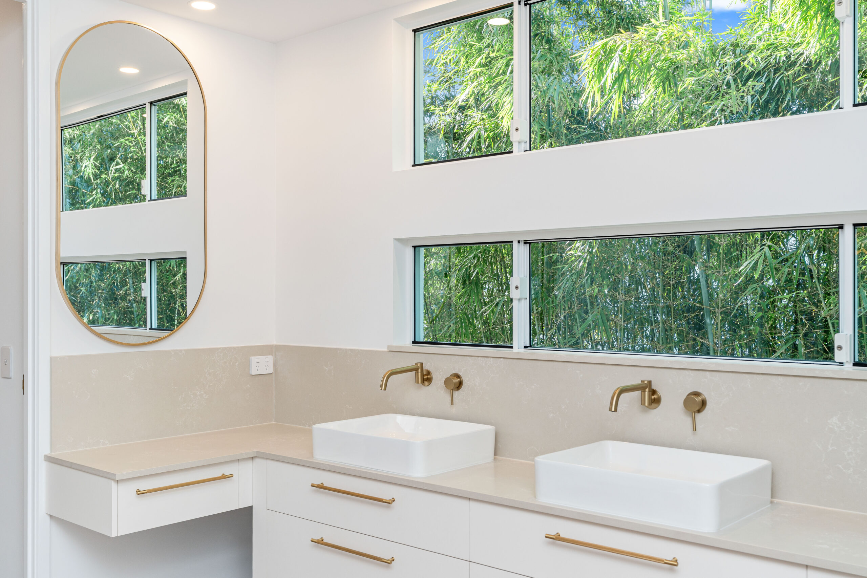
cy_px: 289
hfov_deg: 54.4
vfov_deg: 37.9
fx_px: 843
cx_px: 434
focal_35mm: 35
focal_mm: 35
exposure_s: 1/50
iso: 400
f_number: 8
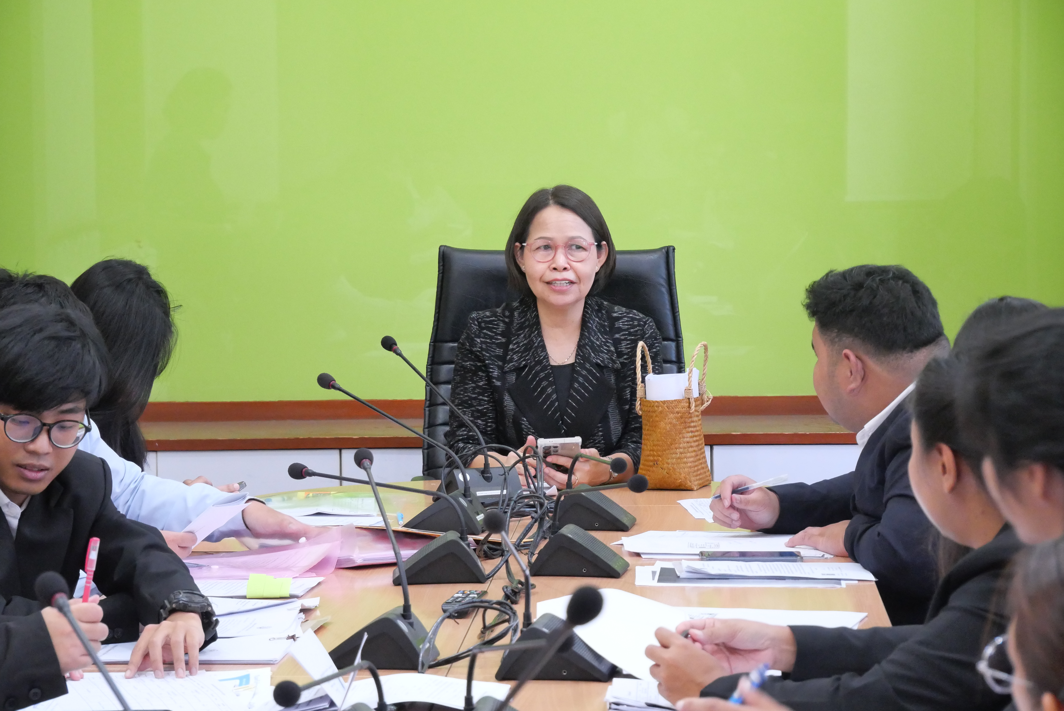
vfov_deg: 11.1
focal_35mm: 124
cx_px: 532
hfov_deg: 16.5
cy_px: 356
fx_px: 3667
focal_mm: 60
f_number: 5.6
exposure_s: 1/30
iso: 3200
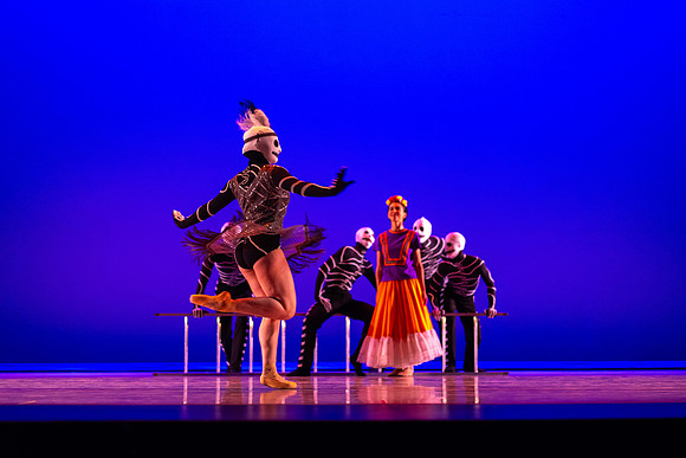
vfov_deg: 24.6
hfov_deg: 36.2
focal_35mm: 55
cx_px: 343
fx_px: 1048
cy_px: 229
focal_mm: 55
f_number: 1.8
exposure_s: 1/200
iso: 1250
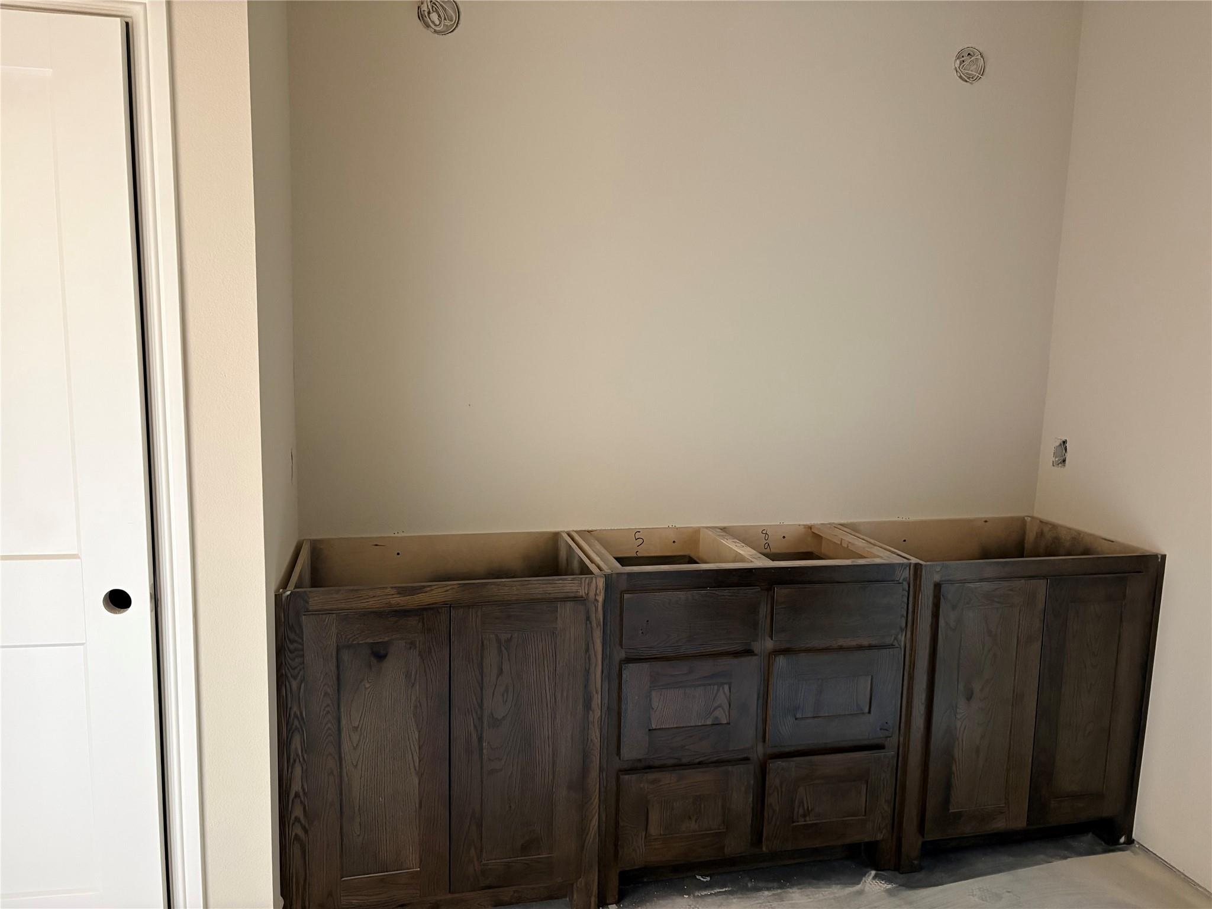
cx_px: 606
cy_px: 454
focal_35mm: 26
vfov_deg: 53.1
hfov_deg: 67.3
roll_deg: -0.8
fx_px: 910
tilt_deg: -7.0
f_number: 1.6
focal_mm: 5.96
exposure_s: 1/60
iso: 400
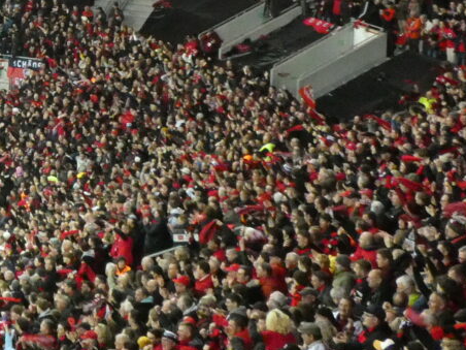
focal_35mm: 131
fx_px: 1764
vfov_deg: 10.9
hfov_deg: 13.6
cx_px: -347
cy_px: -174
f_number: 3.7
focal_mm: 6.7
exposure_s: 1/80
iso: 1000
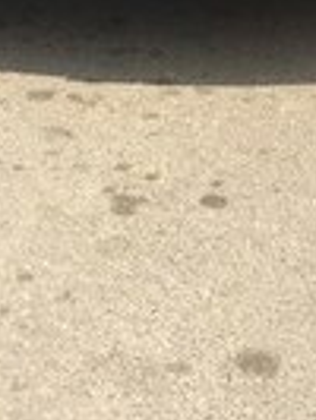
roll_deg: -0.8
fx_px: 1312
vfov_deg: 16.0
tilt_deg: -8.5
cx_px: 155
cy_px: -281
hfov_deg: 13.7
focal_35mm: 108
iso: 32
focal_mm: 4.15
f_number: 2.2
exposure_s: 1/2564
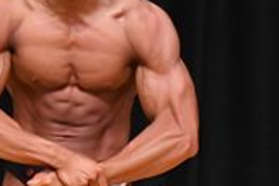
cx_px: 126
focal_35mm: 1226
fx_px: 9501
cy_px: 228
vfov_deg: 1.1
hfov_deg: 1.7
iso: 4000
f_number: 5.6
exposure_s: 1/400
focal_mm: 180
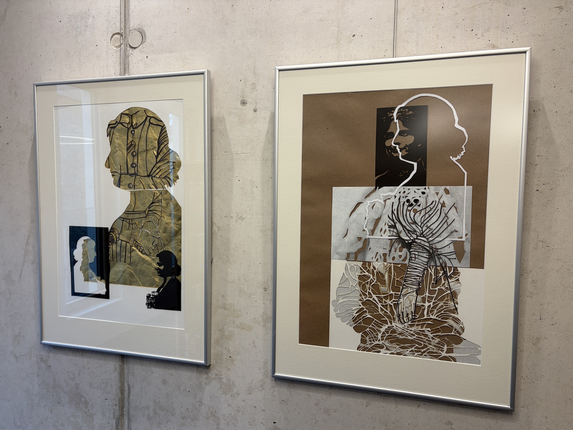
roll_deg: -0.8
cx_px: 278
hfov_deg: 65.3
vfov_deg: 51.3
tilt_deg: -2.1
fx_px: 447
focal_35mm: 27
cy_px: 223
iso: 50
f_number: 1.6
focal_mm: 5.96
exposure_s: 1/100
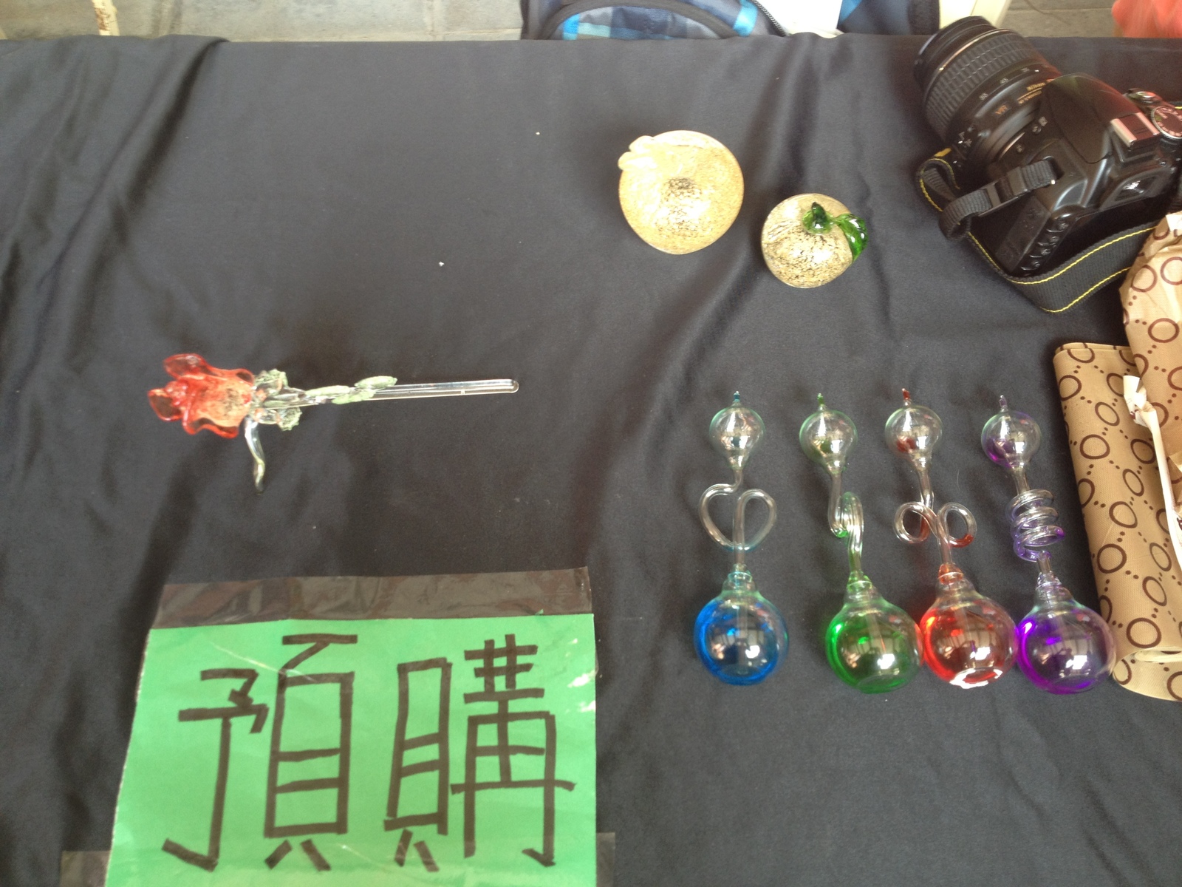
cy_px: 444
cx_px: 591
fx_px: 1195
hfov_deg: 52.6
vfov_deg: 40.7
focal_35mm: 35
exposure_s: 1/24
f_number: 2.4
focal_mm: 4.28
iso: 64
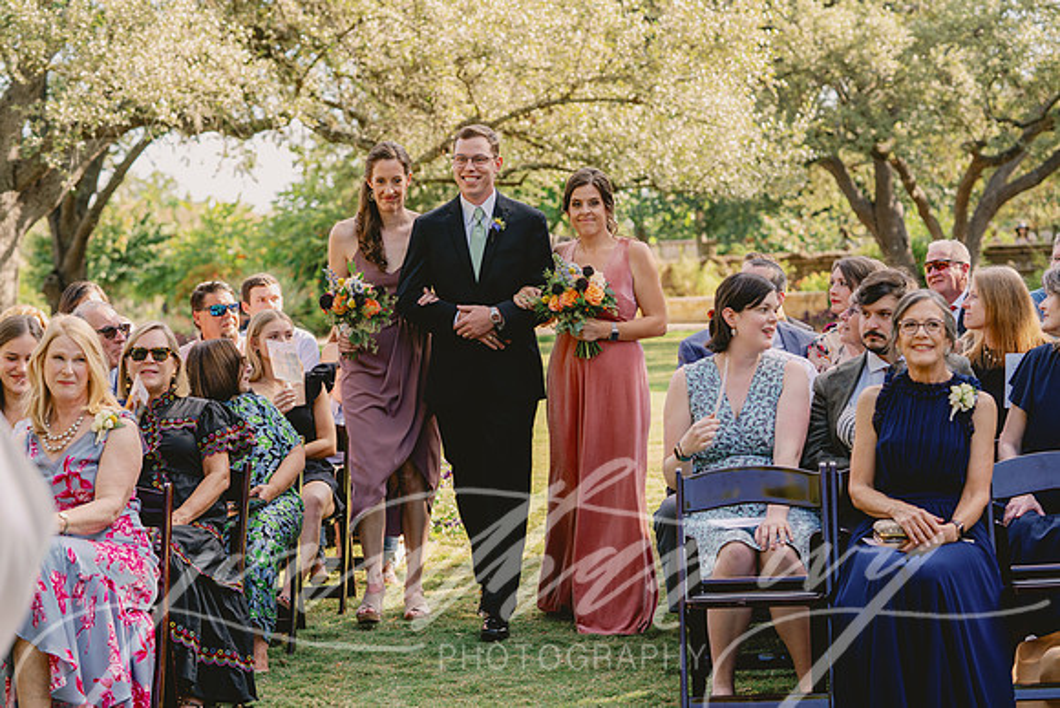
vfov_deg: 15.5
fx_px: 2592
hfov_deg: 23.1
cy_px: 354
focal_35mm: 88
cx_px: 530
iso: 200
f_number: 4
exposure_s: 1/250
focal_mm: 88
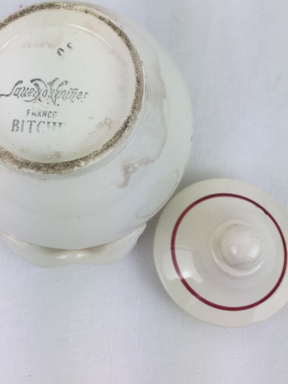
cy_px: 144
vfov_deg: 49.7
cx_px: 108
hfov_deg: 38.4
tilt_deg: -73.6
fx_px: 410
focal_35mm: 37
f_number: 2.2
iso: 32
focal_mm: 4.15
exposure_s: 1/234
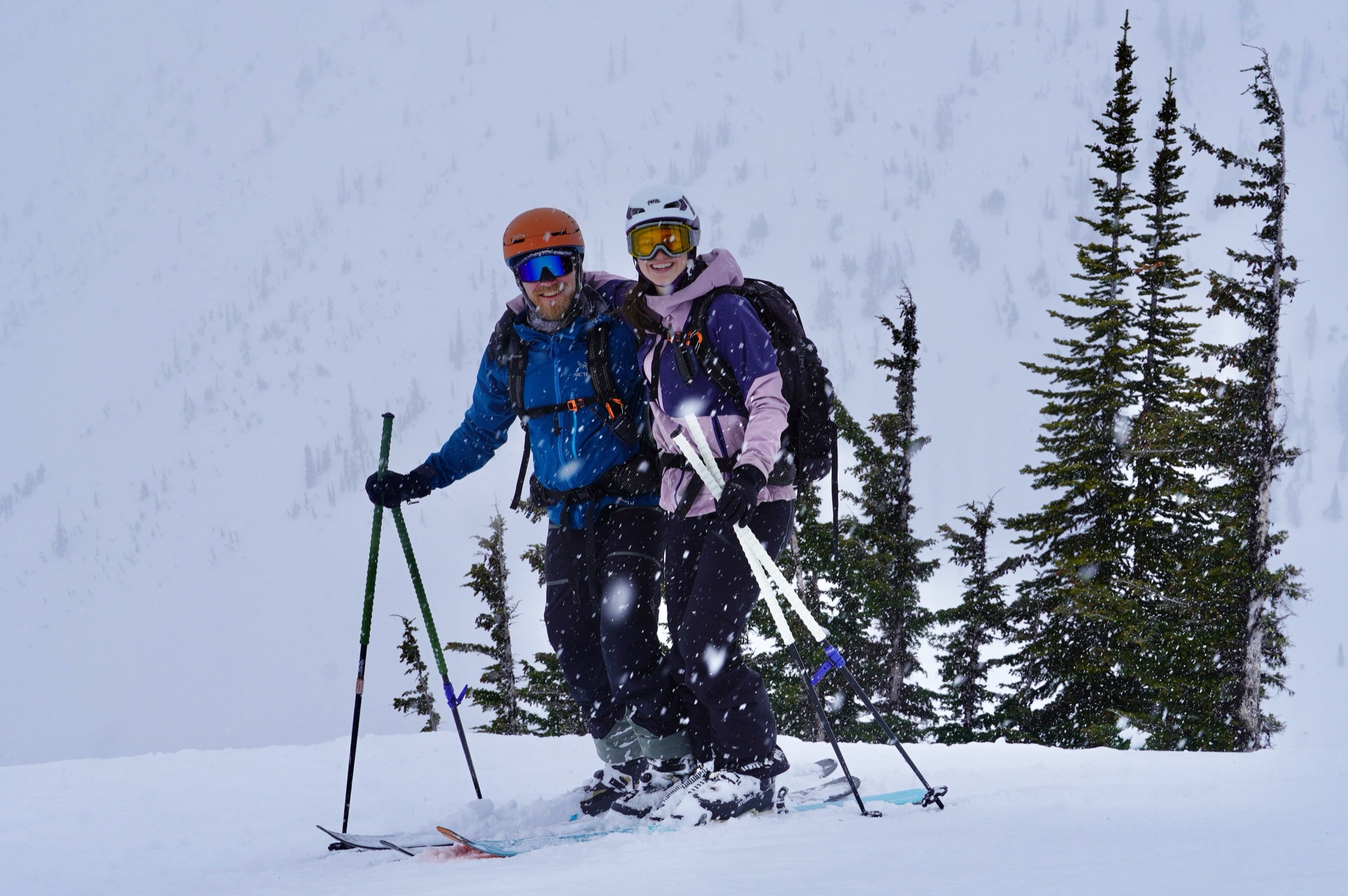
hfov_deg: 29.9
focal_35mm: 68
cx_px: 674
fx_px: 2525
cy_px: 448
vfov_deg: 20.1
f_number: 11
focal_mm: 45
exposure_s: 1/200
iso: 100
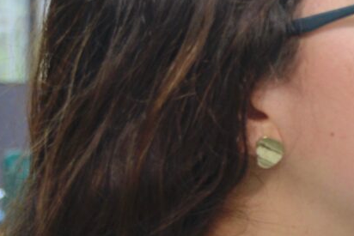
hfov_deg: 9.4
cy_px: 243
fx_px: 1957
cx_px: 786
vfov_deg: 6.9
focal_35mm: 199
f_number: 4.5
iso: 500
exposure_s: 1/80
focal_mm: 32
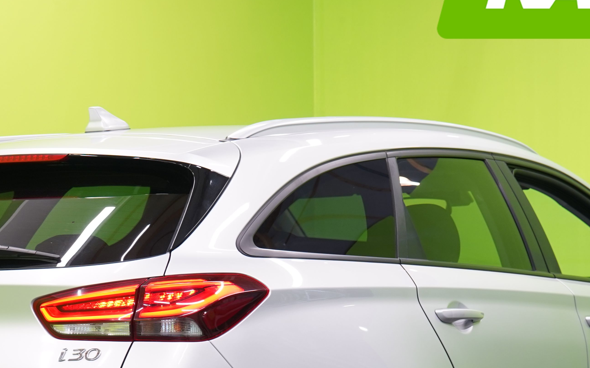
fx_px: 2058
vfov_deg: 10.2
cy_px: 334
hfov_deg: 16.3
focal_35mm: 128
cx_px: 265
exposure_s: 1/25
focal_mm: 54
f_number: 5
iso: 400
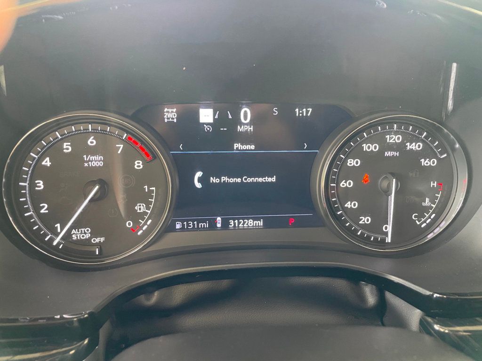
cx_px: 241
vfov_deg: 53.1
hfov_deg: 67.3
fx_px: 362
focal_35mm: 26
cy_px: 180
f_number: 1.6
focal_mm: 4.2
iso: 400
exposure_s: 1/60
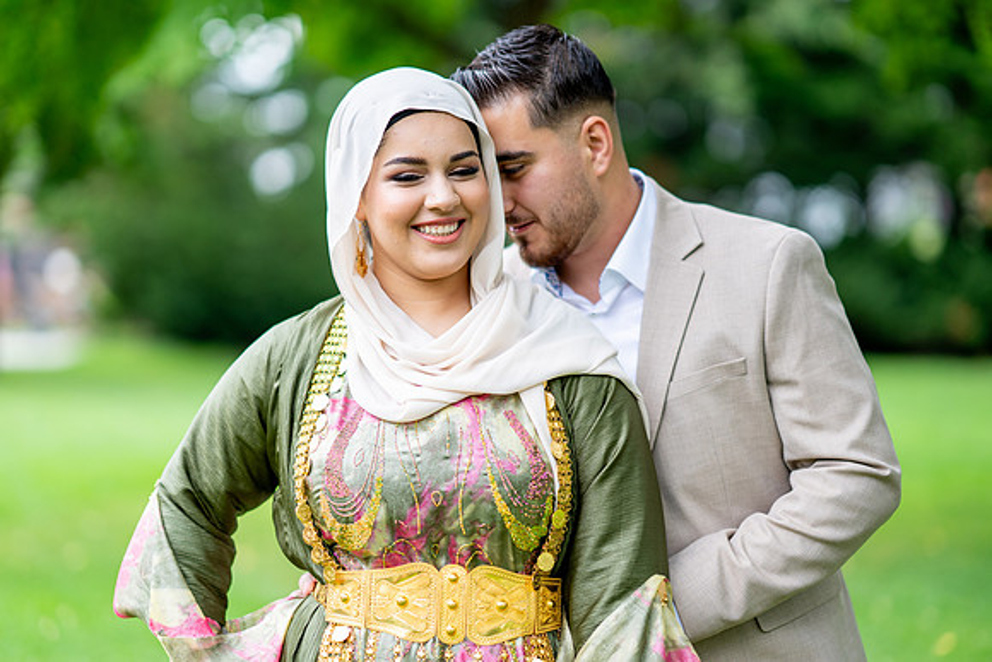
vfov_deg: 16.1
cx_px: 496
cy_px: 331
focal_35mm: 85
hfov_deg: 23.9
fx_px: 2343
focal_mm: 85
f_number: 1.4
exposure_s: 1/1600
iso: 100
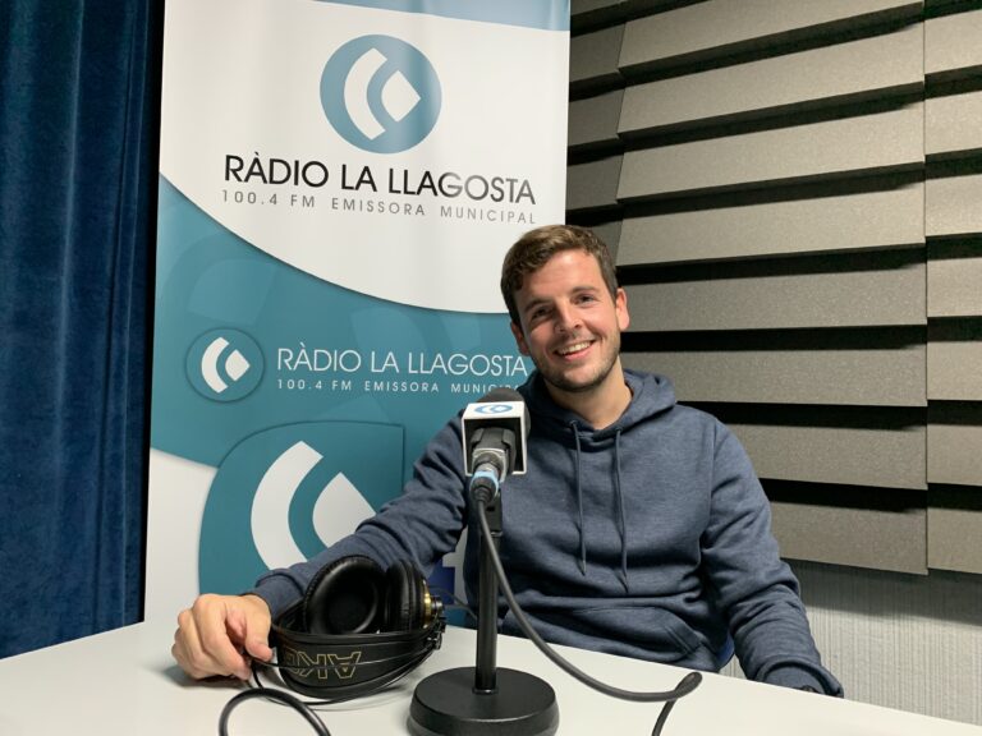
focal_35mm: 26
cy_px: 368
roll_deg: -1.6
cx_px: 491
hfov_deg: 67.3
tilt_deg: +3.5
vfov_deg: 53.1
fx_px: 738
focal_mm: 4.25
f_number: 1.8
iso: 250
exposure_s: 1/50
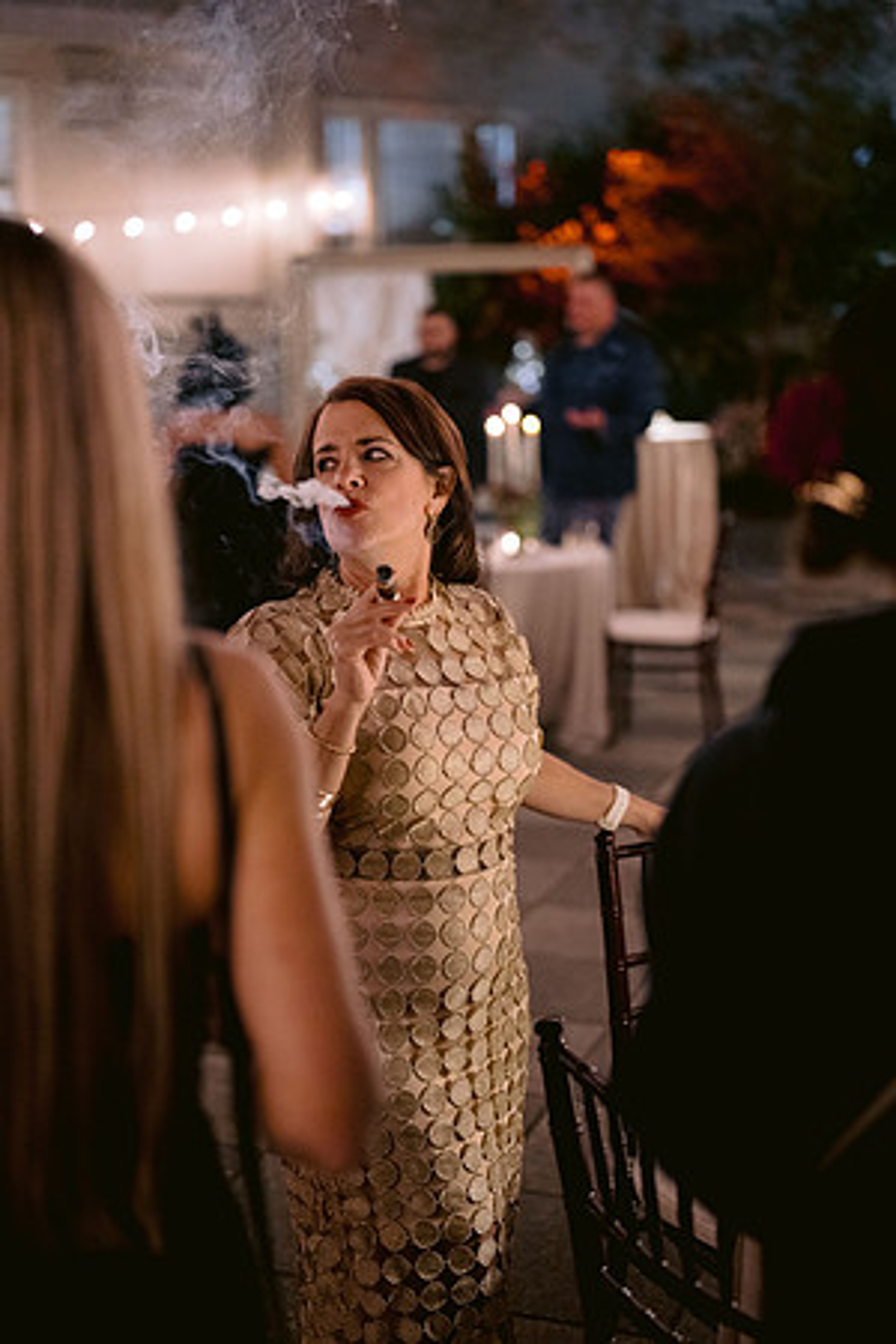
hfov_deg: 27.0
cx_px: 448
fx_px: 1867
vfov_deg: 39.6
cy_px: 672
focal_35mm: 50
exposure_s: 1/60
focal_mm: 50
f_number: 1.8
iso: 2000
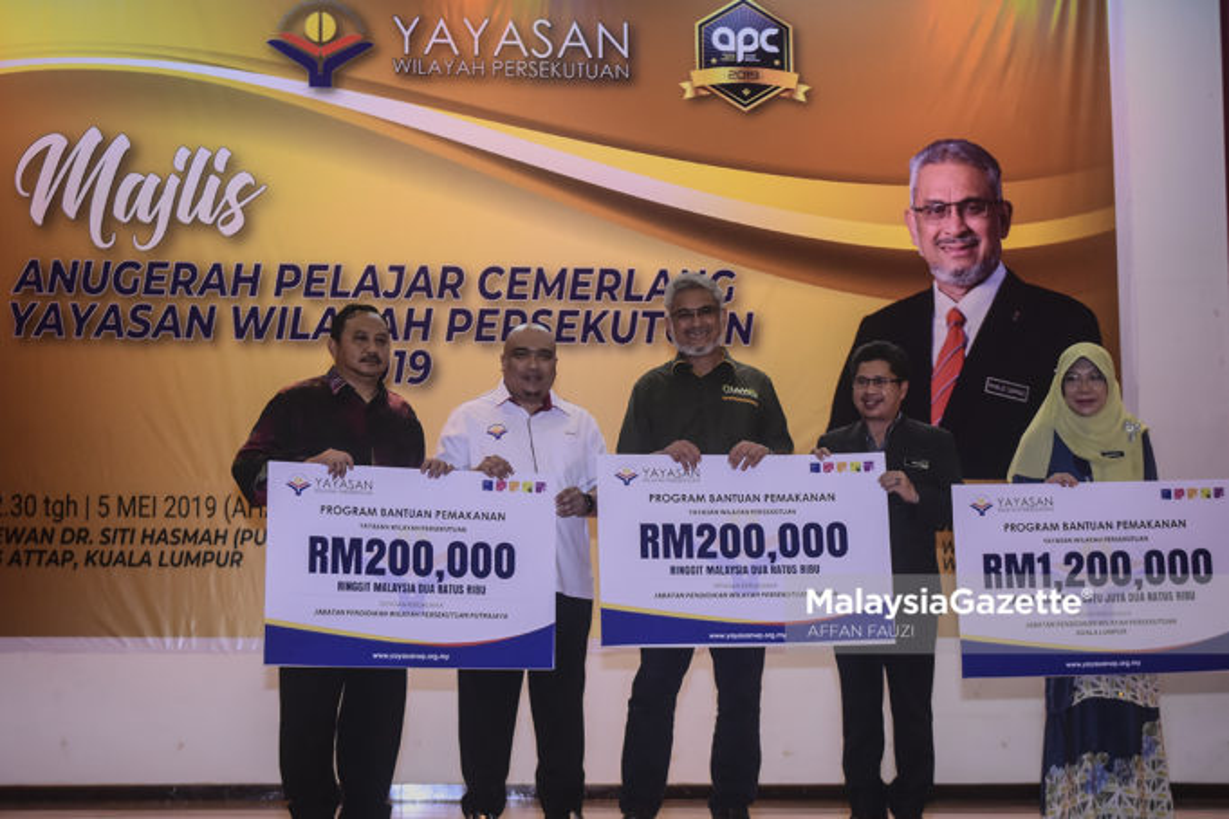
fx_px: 1946
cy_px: 410
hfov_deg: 35.1
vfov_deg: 23.8
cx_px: 614
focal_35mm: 57
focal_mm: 38
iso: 1600
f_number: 2.8
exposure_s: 1/160
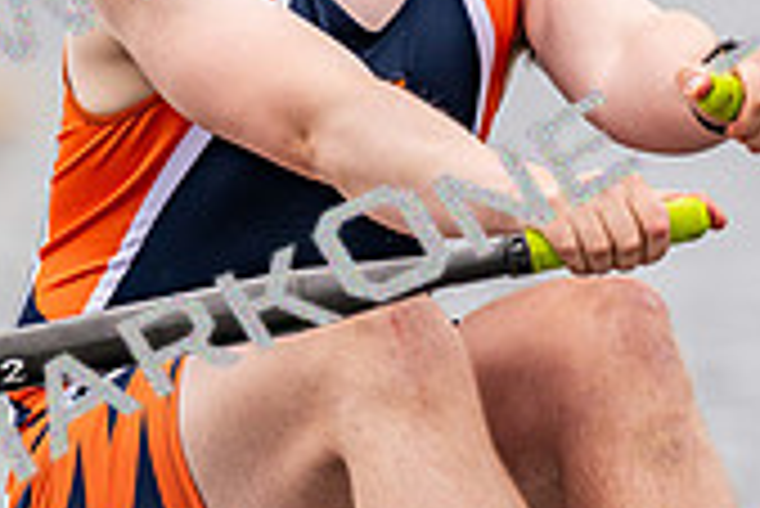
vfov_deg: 0.7
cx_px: 508
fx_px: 43610
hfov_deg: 1.0
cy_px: 79
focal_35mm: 2064
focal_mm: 600
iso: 280
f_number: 4
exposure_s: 1/2500
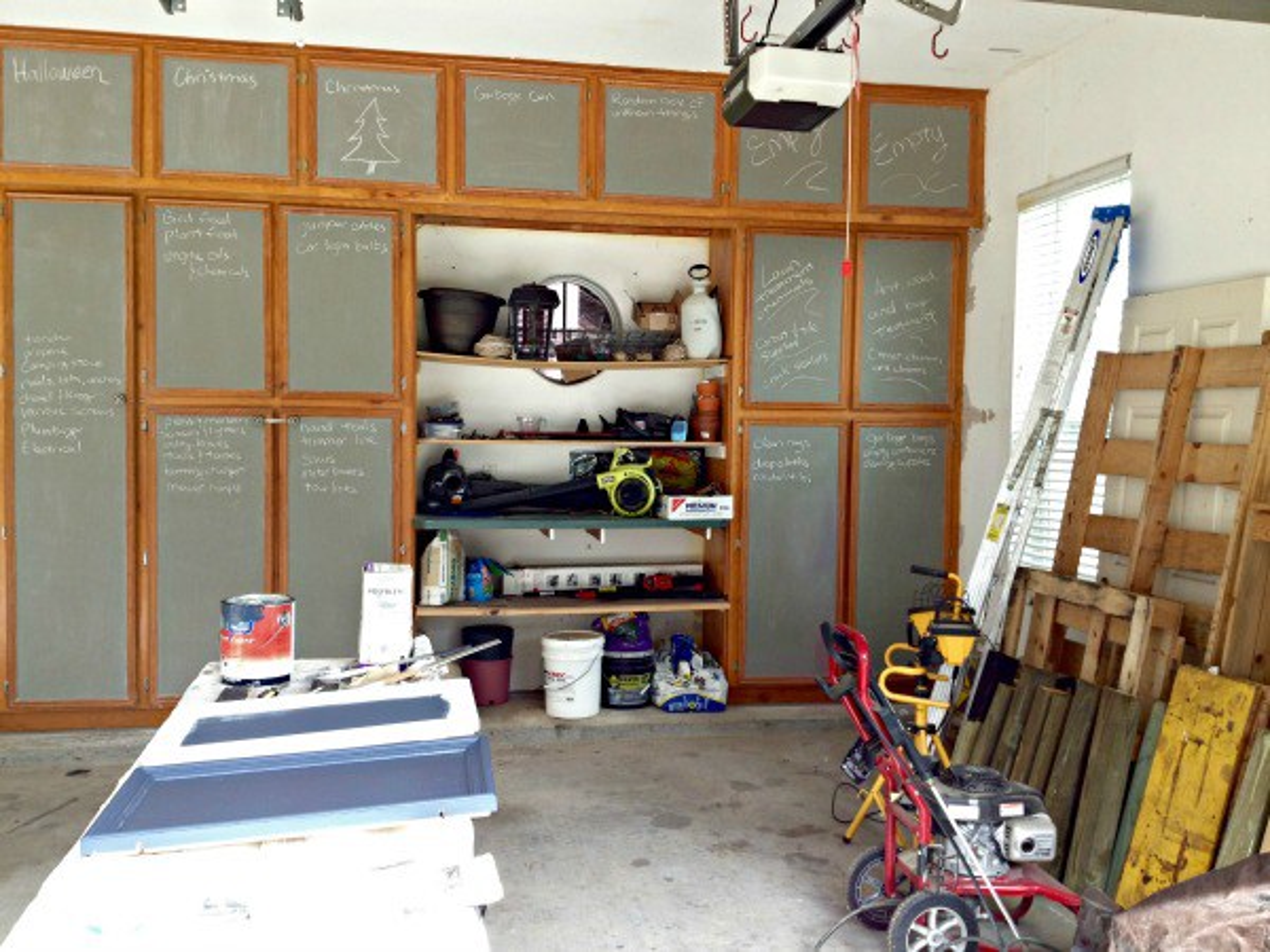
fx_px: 1284
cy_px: 476
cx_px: 635
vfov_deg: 40.7
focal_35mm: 35
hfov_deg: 52.6
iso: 50
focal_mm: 4.28
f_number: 2.4
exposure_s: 1/60
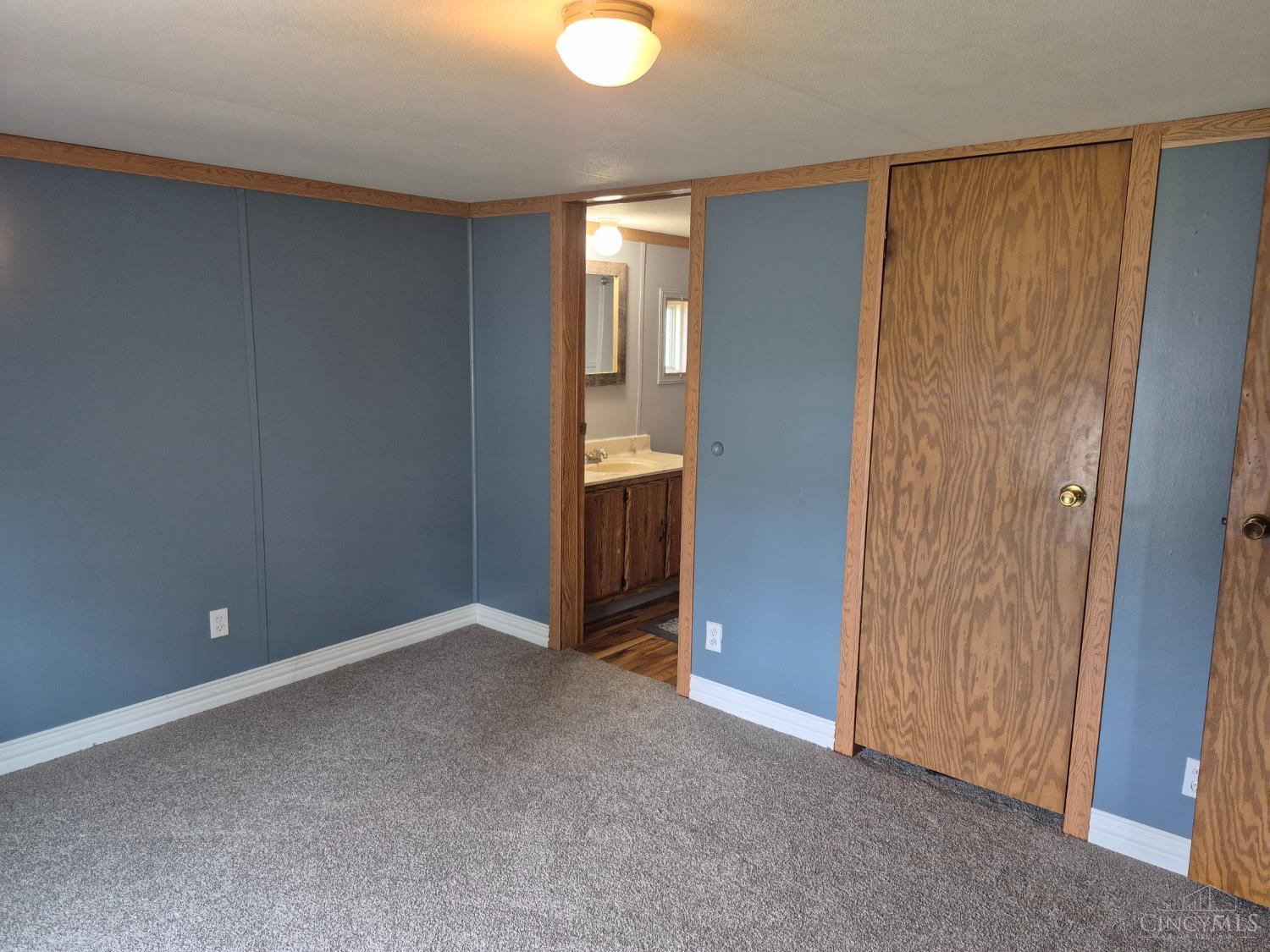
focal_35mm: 23
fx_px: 844
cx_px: 635
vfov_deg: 58.9
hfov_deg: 73.9
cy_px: 476
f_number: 1.8
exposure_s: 1/120
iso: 320
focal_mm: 5.4
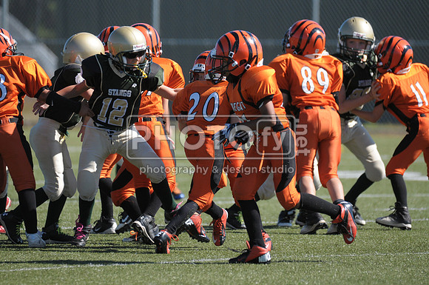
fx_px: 5890
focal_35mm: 495
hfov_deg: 4.2
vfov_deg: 2.8
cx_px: 214
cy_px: 142
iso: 640
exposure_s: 1/3200
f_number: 4
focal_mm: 330
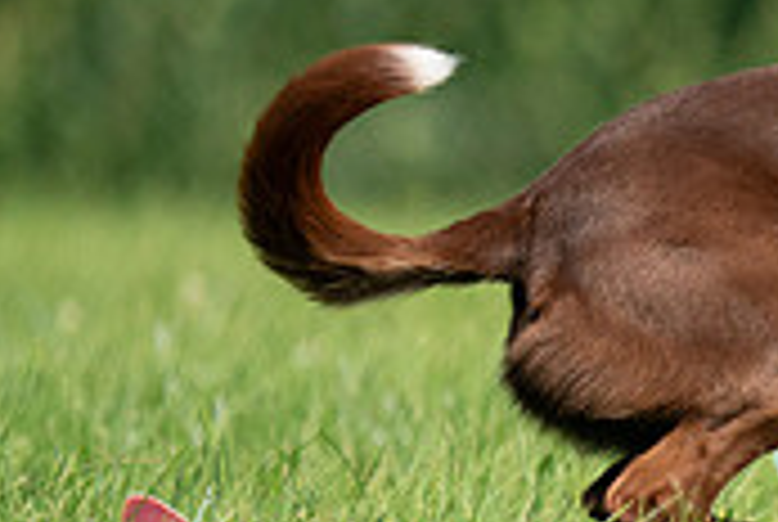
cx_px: 1250
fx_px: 43491
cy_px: -16
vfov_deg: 0.7
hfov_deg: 1.0
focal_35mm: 2009
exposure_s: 1/4000
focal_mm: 600
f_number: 6.3
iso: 1600
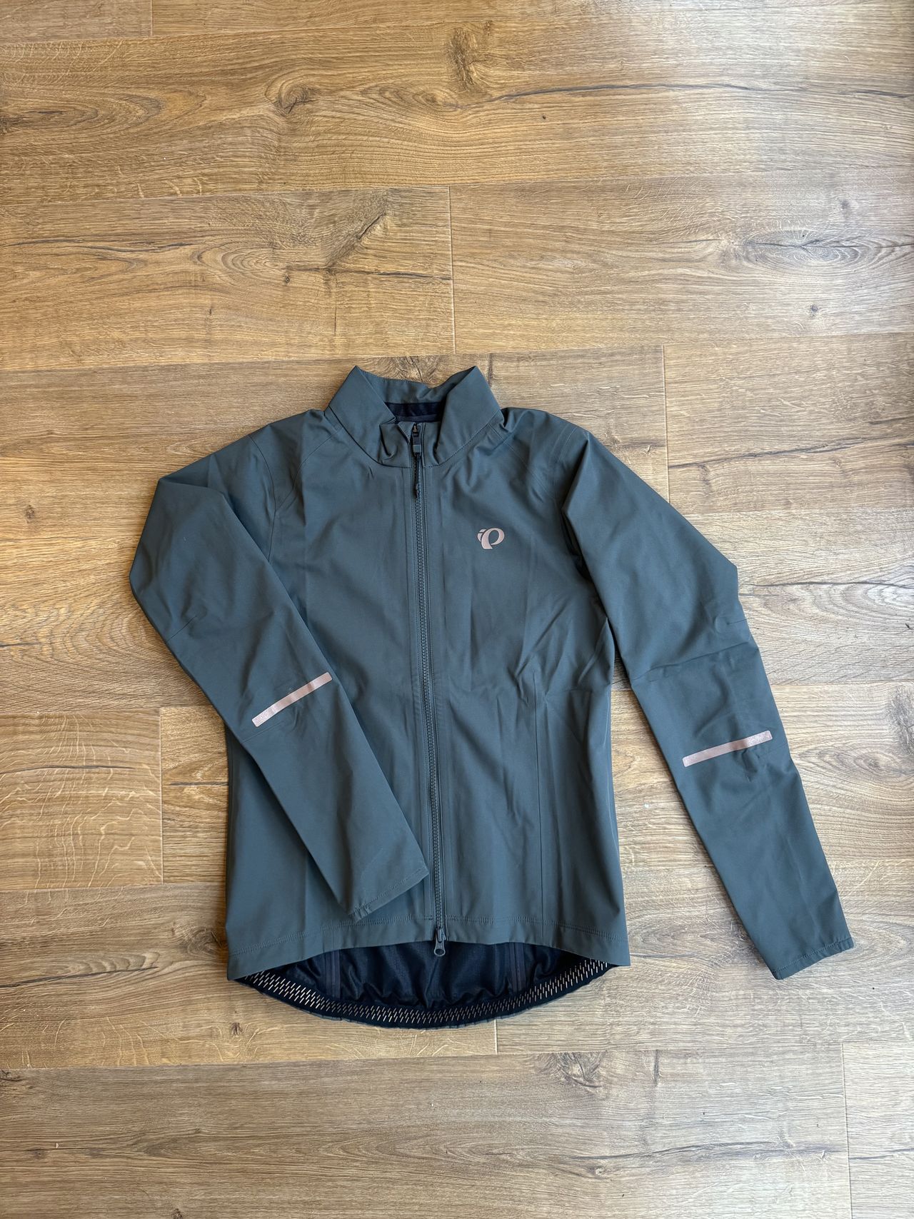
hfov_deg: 56.8
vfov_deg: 71.6
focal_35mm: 24
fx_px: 845
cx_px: 457
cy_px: 610
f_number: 1.78
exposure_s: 1/60
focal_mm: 6.86
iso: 320
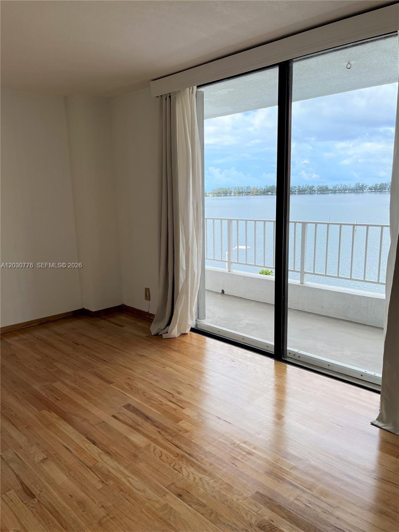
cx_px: 200
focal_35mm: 26
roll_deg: +0.7
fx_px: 400
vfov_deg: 67.3
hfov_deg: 53.1
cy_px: 266
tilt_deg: -10.9
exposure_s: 1/1355
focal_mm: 5.1
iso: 50
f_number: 1.6
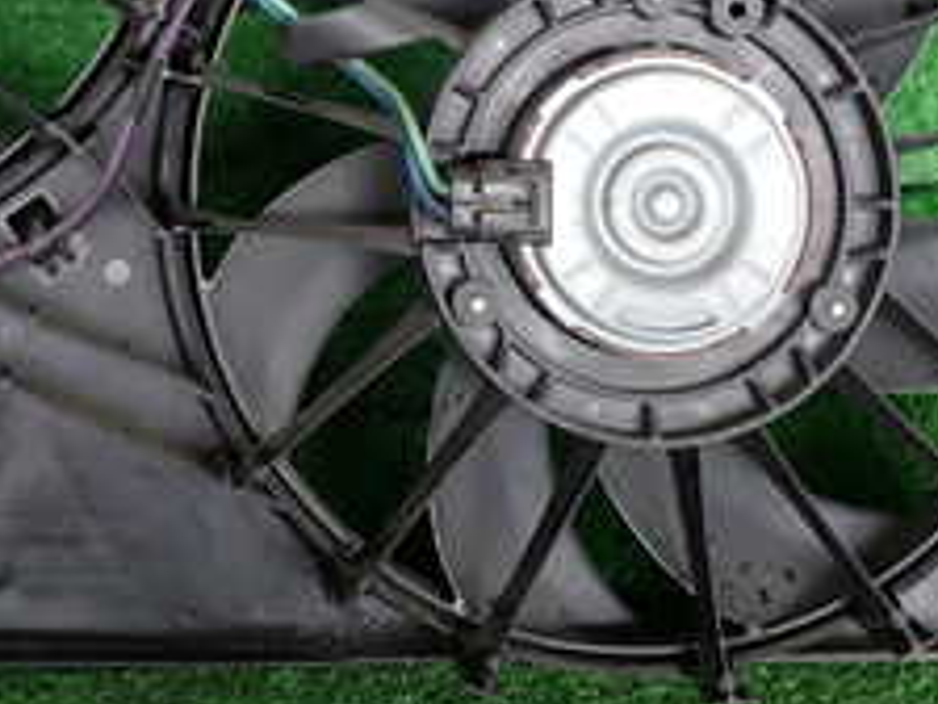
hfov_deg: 28.5
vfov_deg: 21.2
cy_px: -4
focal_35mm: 67
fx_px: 1816
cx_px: 214
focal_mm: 4.5
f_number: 2
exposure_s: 1/60
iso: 100
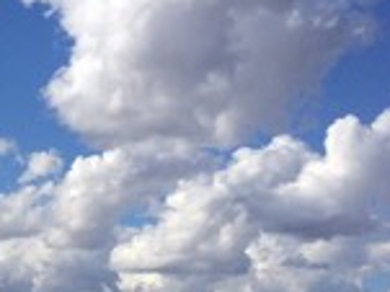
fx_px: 1126
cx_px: -248
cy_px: 235
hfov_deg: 17.1
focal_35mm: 100
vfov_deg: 14.7
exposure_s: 1/5128
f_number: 2.2
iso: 32
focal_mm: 4.15
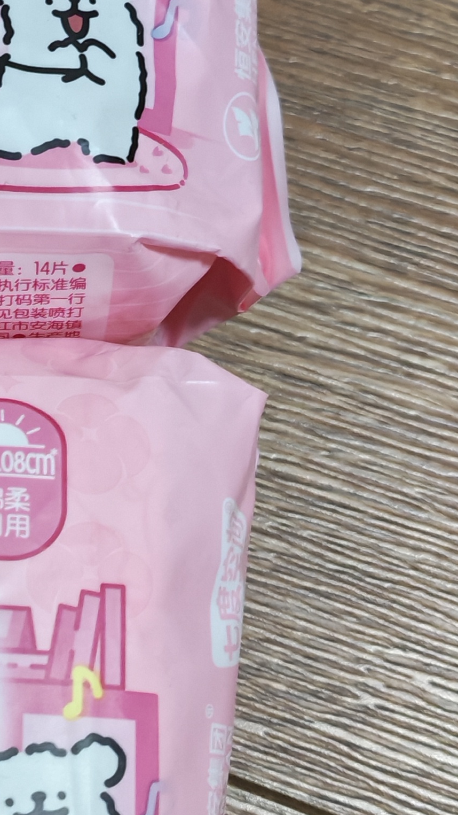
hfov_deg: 14.3
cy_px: 412
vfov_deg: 26.8
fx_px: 1705
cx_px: -221
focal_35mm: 79
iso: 400
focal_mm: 5.52
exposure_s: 1/50
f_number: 1.95
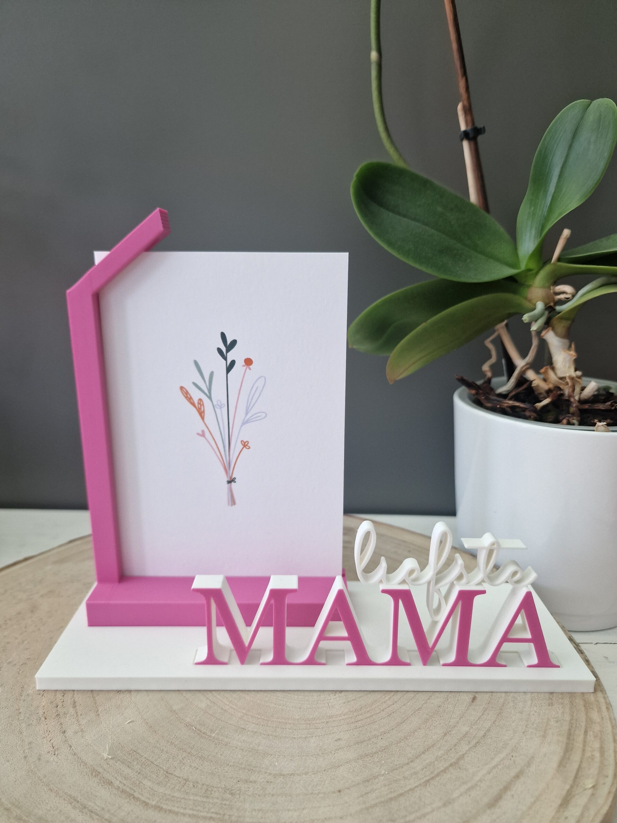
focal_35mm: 23
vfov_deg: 73.9
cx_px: 308
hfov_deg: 58.9
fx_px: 547
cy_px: 412
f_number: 1.8
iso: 50
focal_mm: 6.4
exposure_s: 1/120
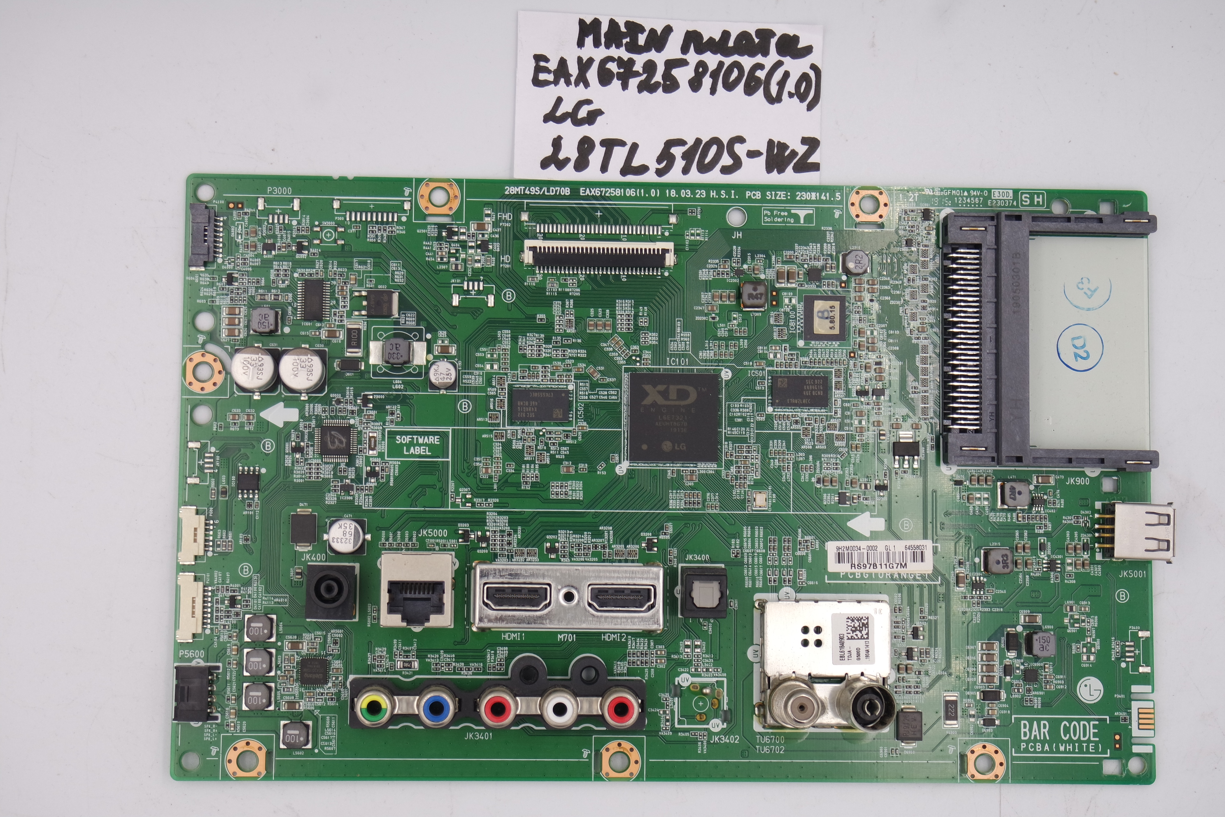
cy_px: 408
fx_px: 2007
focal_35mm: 59
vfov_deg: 23.0
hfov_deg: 33.9
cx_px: 612
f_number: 5
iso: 200
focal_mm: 22
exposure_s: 1/125
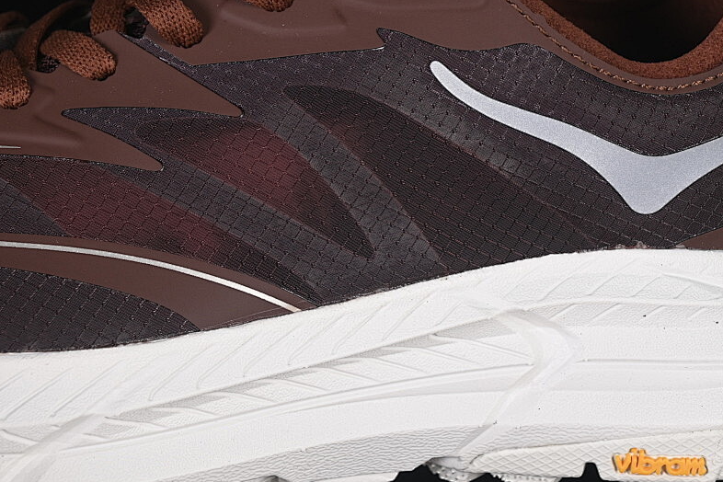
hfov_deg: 19.8
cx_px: 342
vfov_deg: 13.3
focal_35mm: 103
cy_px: 181
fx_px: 2068
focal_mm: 50
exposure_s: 1/60
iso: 160
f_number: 6.3
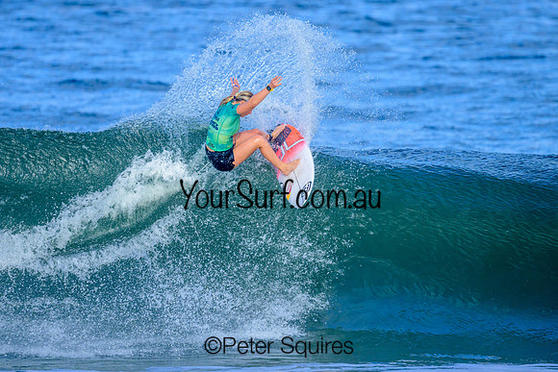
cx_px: 244
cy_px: 175
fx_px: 15406
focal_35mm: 994
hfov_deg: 2.1
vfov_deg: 1.4
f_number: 6.3
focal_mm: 800
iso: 640
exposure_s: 1/2000
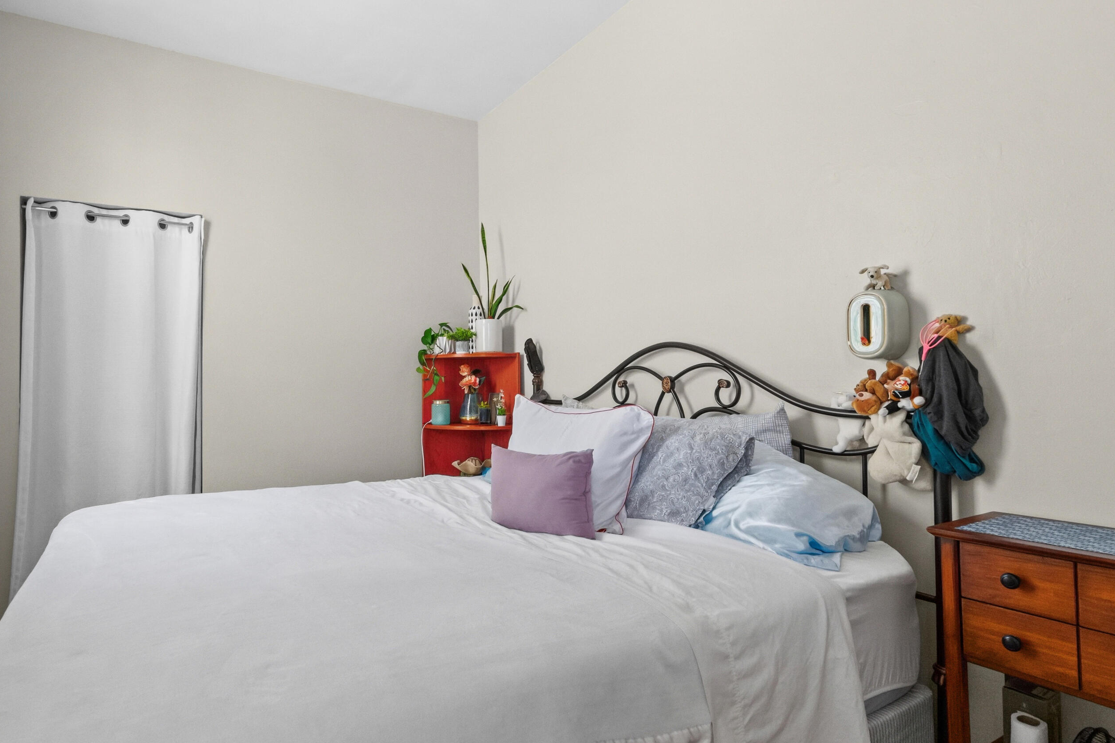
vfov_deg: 64.5
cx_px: 494
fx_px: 588
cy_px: 388
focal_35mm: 19
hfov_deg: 86.6
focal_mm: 16
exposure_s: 1/25
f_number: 8
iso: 1600
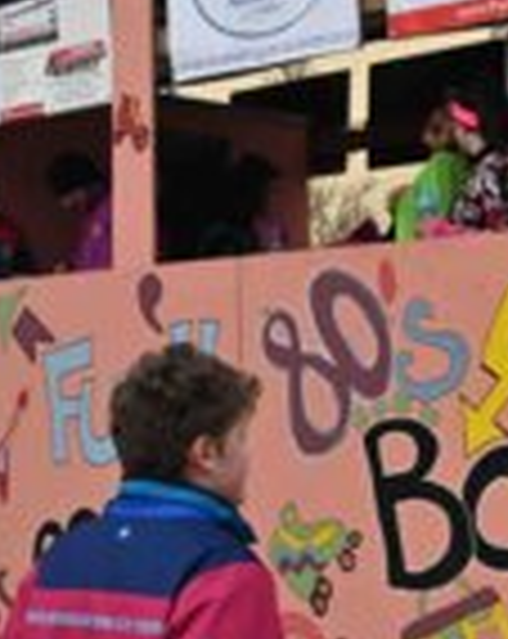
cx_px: 486
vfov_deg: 21.3
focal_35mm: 90
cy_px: 234
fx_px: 1697
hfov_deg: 16.7
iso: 2500
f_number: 14
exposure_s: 1/800
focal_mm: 34
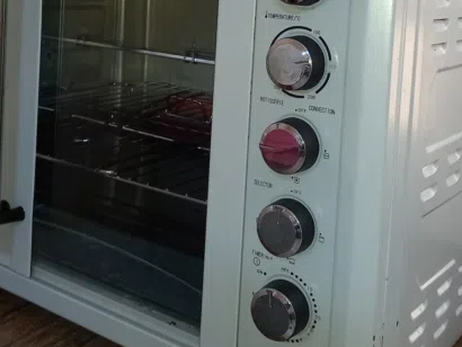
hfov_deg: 47.7
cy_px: 91
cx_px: 203
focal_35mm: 39
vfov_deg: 36.1
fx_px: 521
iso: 80
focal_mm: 4.6
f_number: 2
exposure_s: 1/33.4
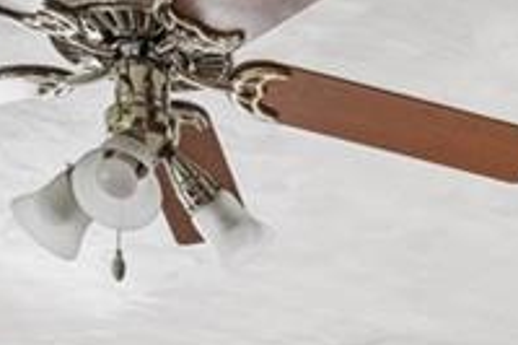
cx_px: 552
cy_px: 674
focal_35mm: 82
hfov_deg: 23.4
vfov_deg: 14.1
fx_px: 1179
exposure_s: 1/30
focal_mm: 16
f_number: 5
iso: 800
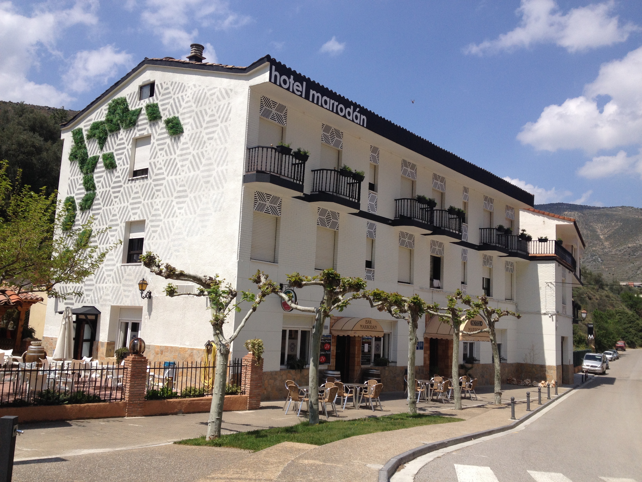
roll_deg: -2.1
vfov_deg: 40.7
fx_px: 649
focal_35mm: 35
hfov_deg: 52.6
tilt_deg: +4.0
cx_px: 321
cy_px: 241
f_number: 2.4
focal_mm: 4.28
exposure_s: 1/2404
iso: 50
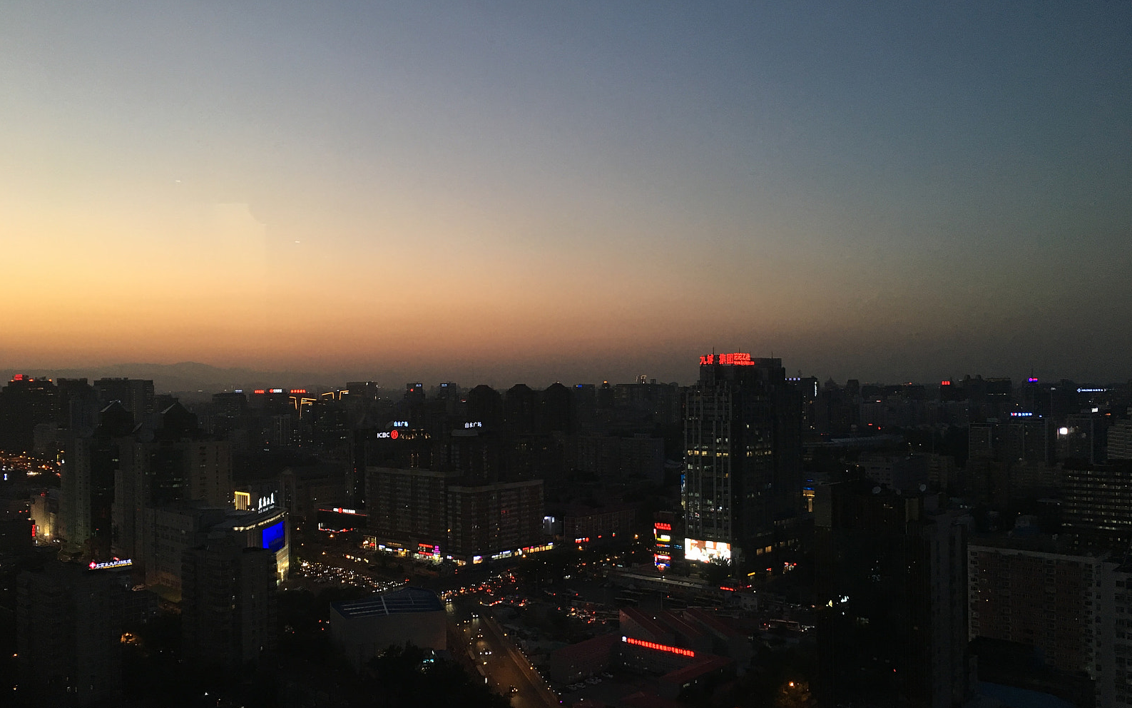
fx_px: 956
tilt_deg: +0.7
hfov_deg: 61.2
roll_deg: +0.0
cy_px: 391
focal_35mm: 31
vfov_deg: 40.6
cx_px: 563
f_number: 2.2
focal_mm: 4.15
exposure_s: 1/33
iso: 100
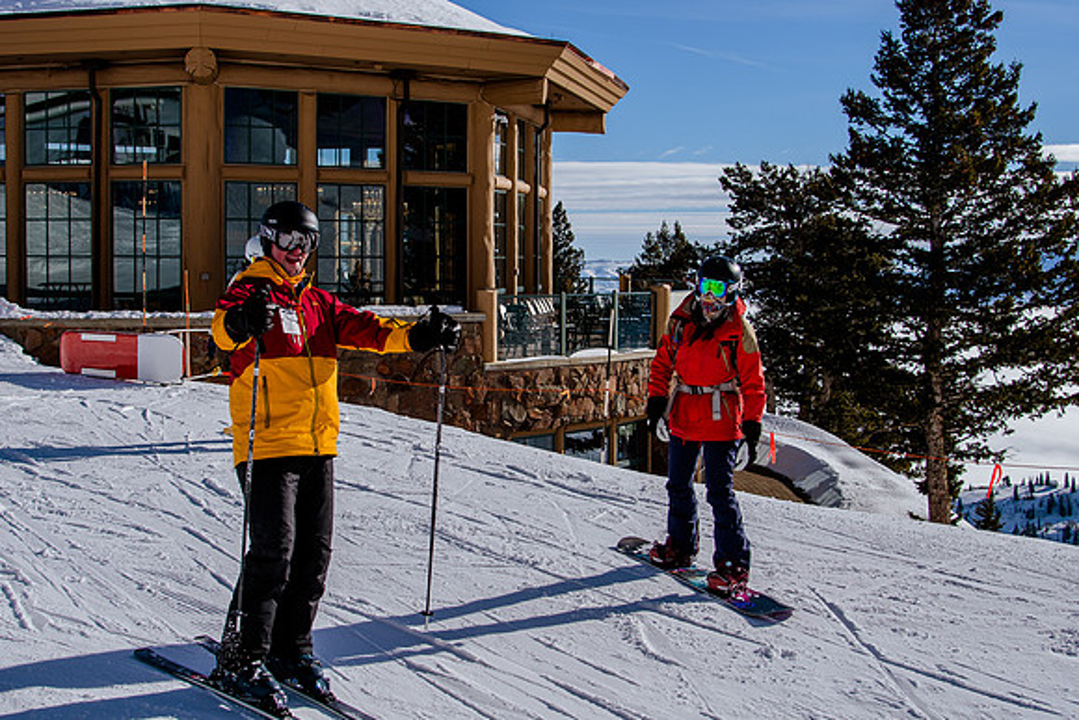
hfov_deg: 47.4
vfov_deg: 32.7
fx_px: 1226
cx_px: 479
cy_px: 330
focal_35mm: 41
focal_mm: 24
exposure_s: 1/1000
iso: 200
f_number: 5.6
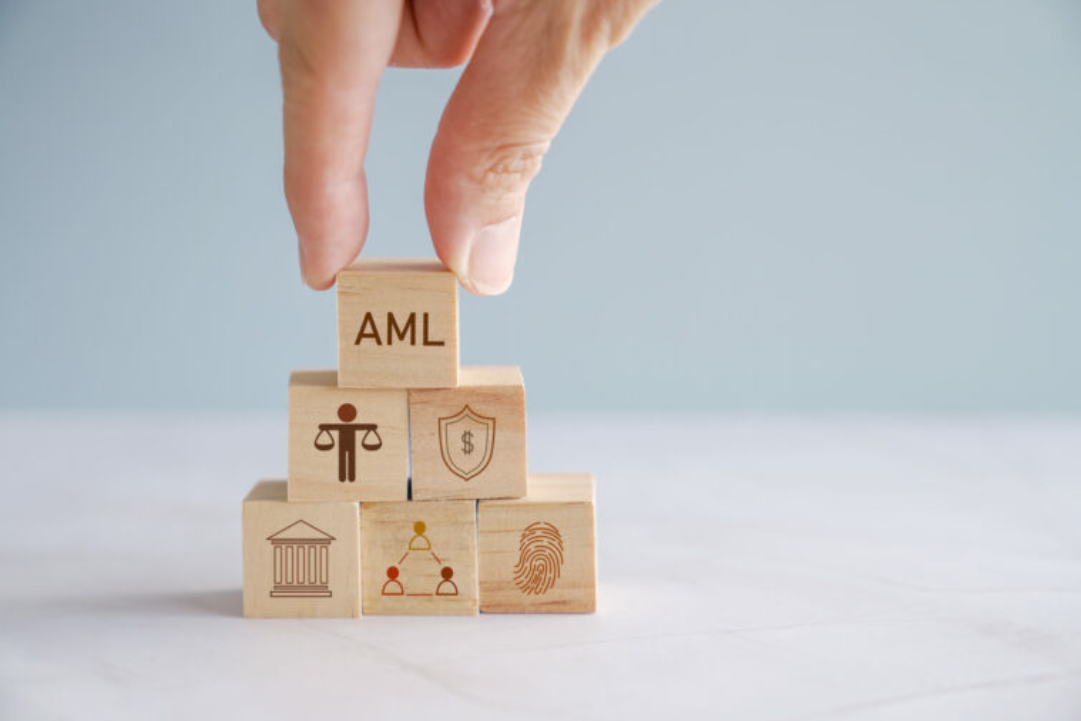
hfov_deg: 28.5
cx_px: 538
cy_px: 358
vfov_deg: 19.2
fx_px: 2132
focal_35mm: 71
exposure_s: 1/60
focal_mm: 70
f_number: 4.5
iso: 400
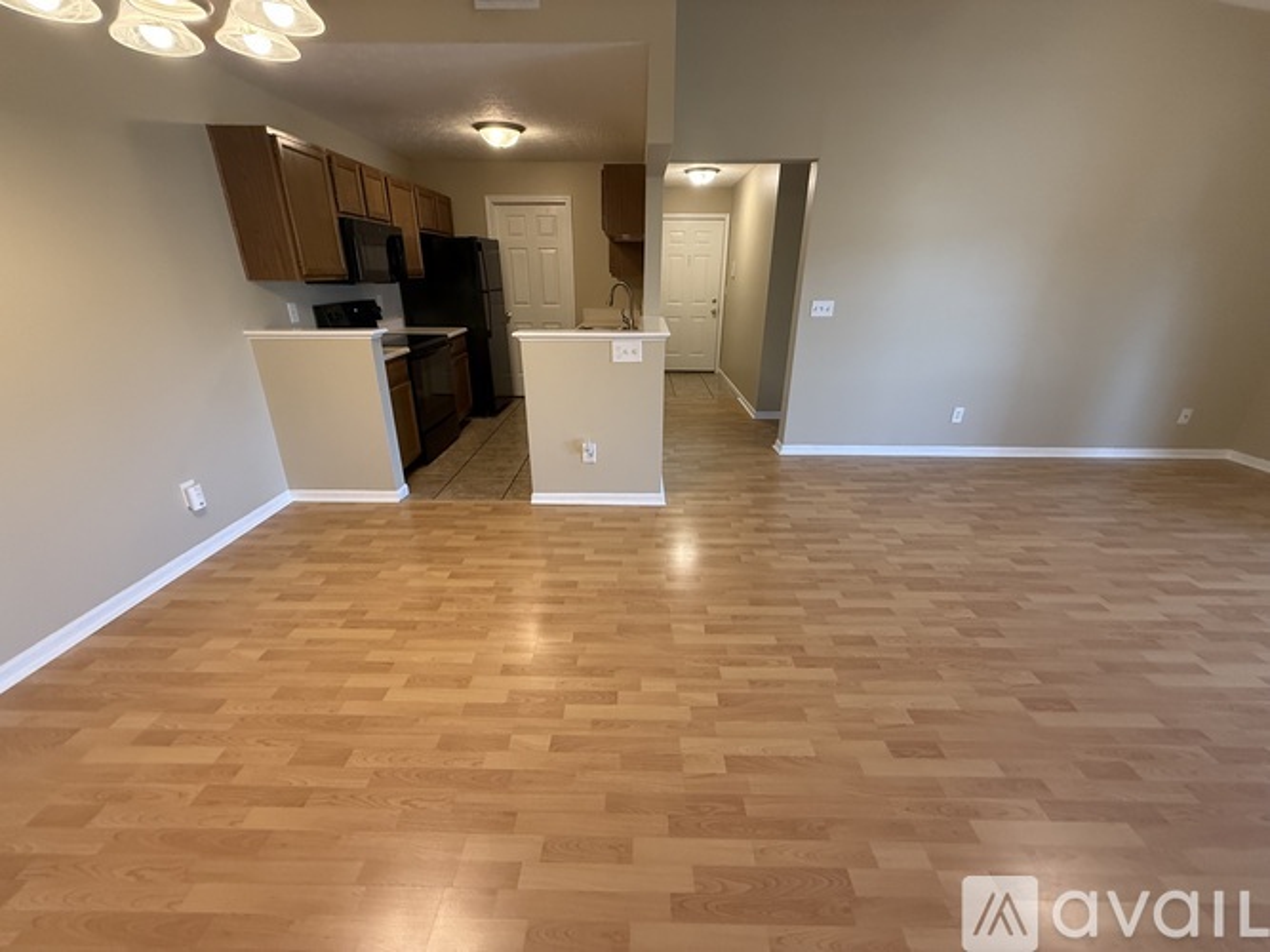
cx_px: 635
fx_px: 514
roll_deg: -0.4
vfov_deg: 85.7
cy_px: 476
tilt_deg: -21.7
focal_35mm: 14
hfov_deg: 102.1
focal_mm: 2.22
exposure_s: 1/120
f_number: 2.2
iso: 320
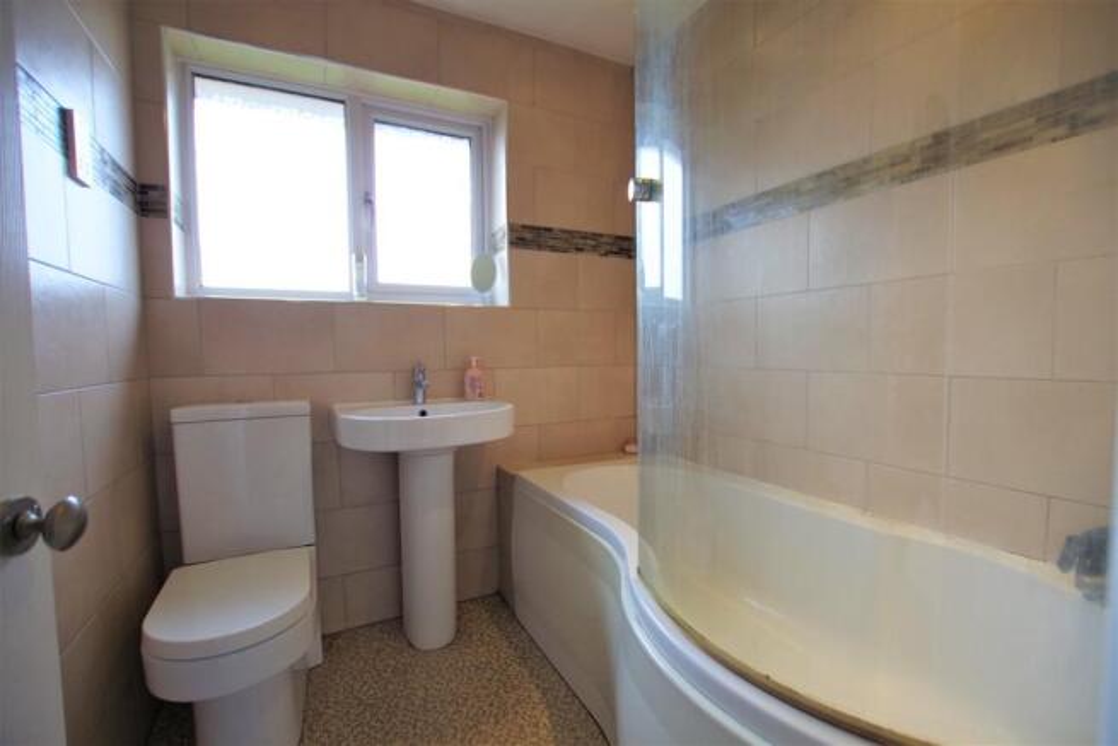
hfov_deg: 100.4
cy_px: 373
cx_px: 559
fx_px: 466
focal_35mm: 15
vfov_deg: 77.4
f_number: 3.5
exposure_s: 1/25
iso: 400
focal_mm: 10
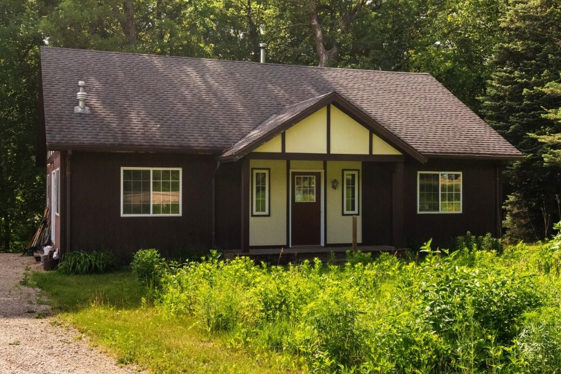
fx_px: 670
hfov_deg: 45.4
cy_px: 187
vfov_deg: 31.2
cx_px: 280
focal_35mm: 43
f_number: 7.1
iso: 4000
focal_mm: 29
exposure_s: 1/1600
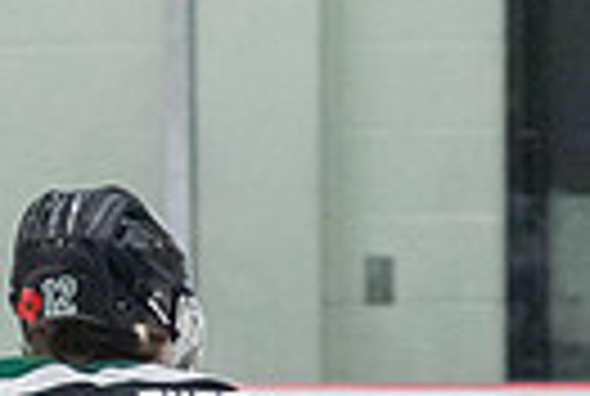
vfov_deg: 1.7
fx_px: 13223
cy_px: 754
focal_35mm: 805
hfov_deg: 2.6
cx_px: 18
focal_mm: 92
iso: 3200
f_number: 3.2
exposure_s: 1/640
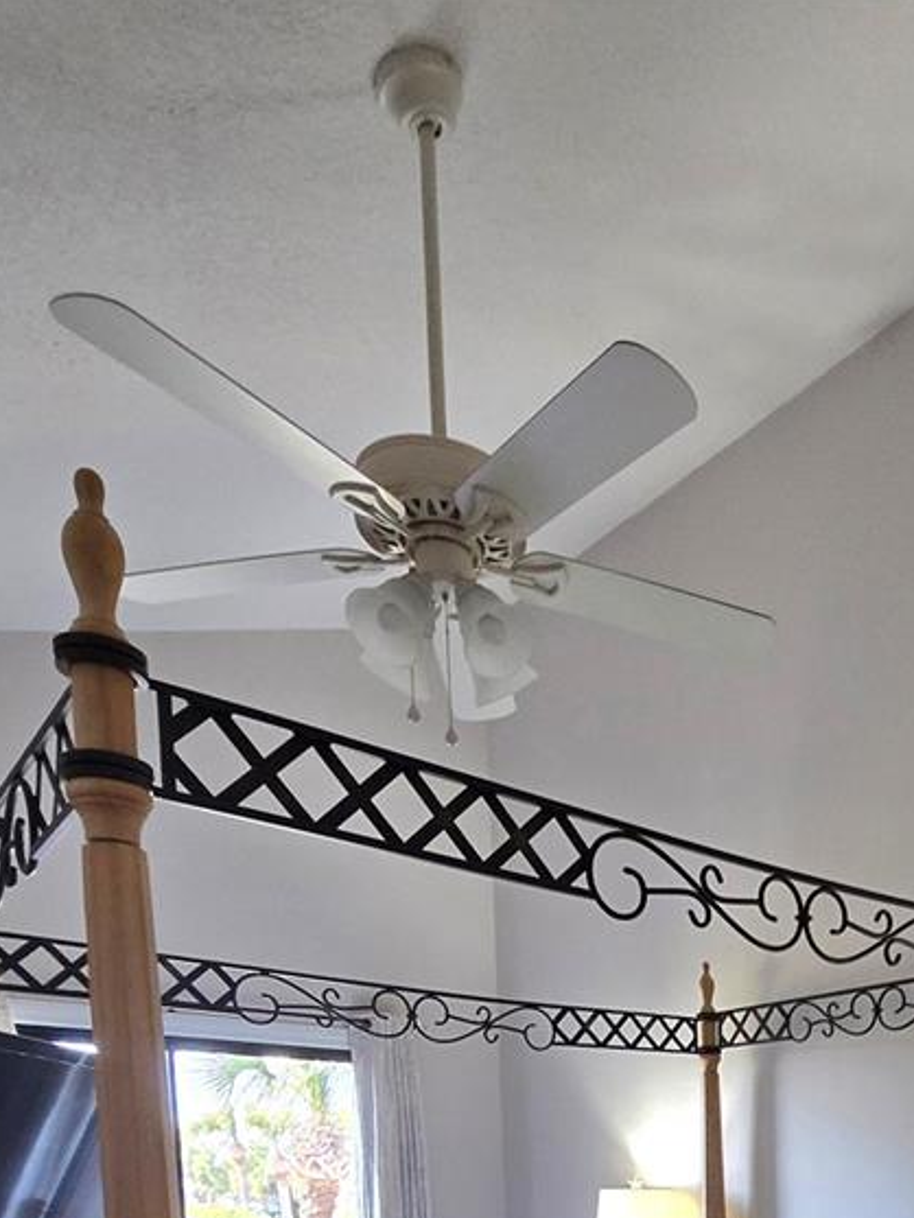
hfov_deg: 45.7
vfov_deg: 48.0
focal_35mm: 28
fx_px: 985
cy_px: 1303
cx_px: 798
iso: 320
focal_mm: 2.2
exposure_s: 1/60.2
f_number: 2.2
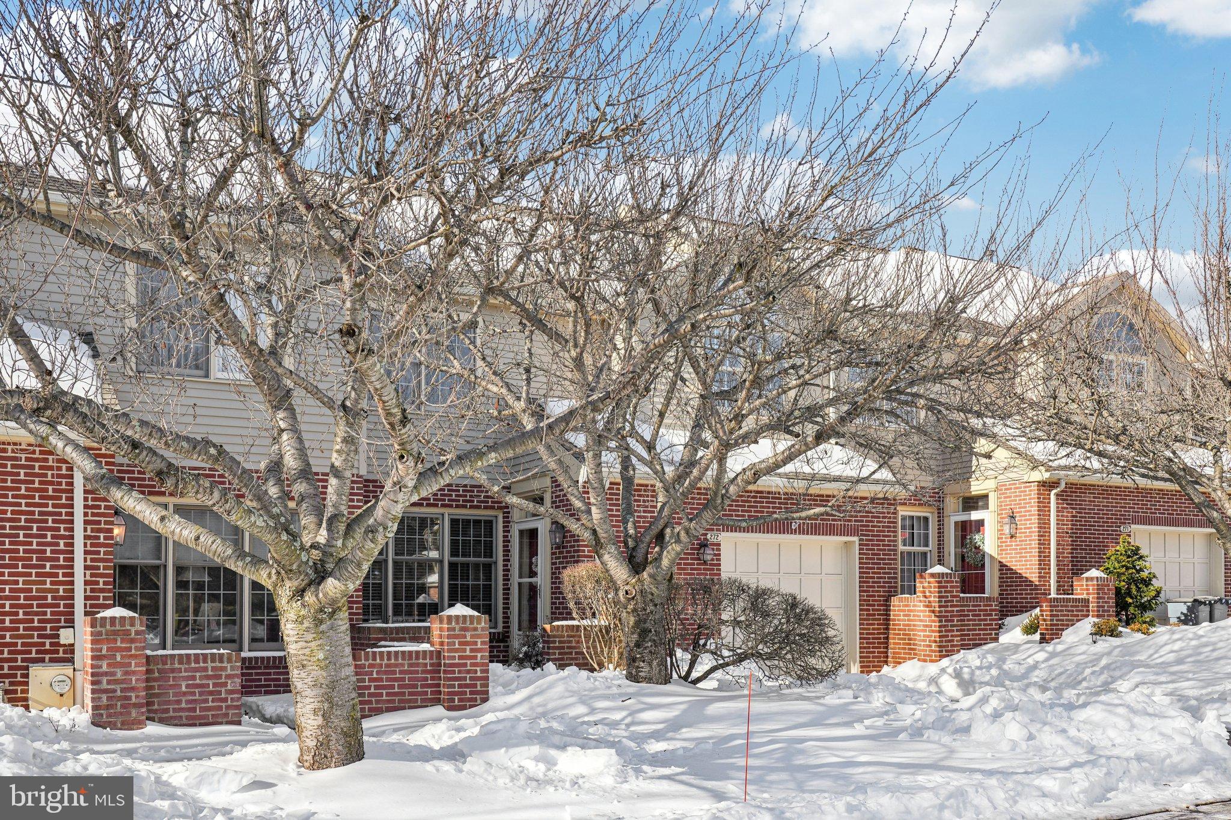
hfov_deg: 54.4
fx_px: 1197
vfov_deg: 37.8
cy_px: 410
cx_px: 616
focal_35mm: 35
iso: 100
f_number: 8
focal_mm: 35
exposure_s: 1/160
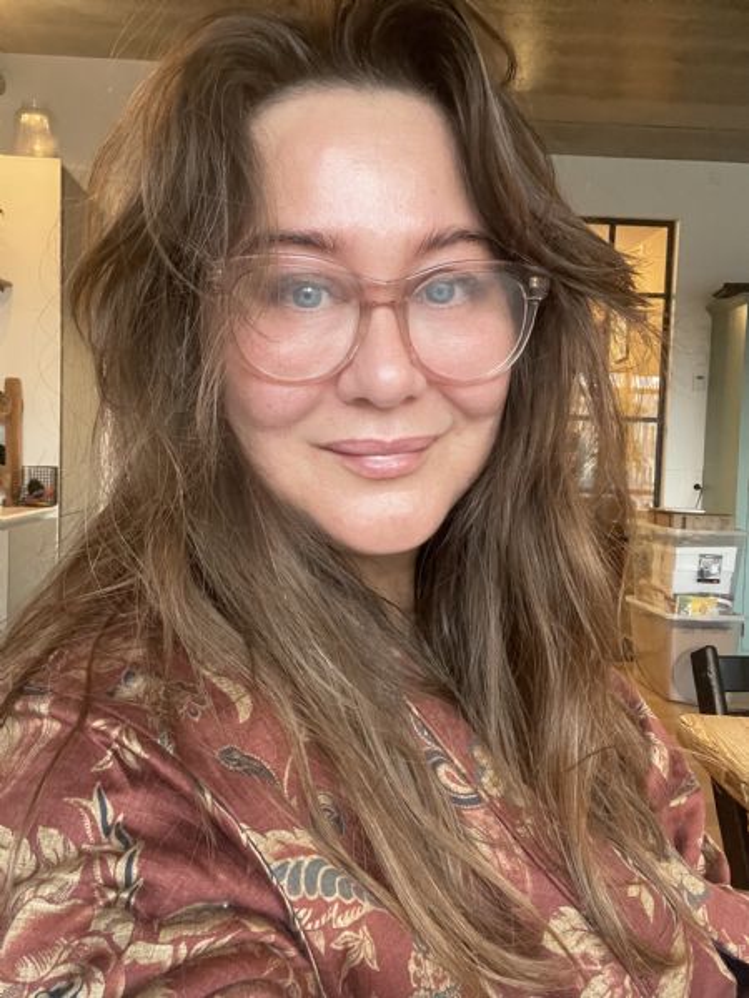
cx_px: 374
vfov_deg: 60.0
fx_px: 865
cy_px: 499
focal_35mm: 30
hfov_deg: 46.8
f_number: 2.2
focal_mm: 2.71
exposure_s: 1/56
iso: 400
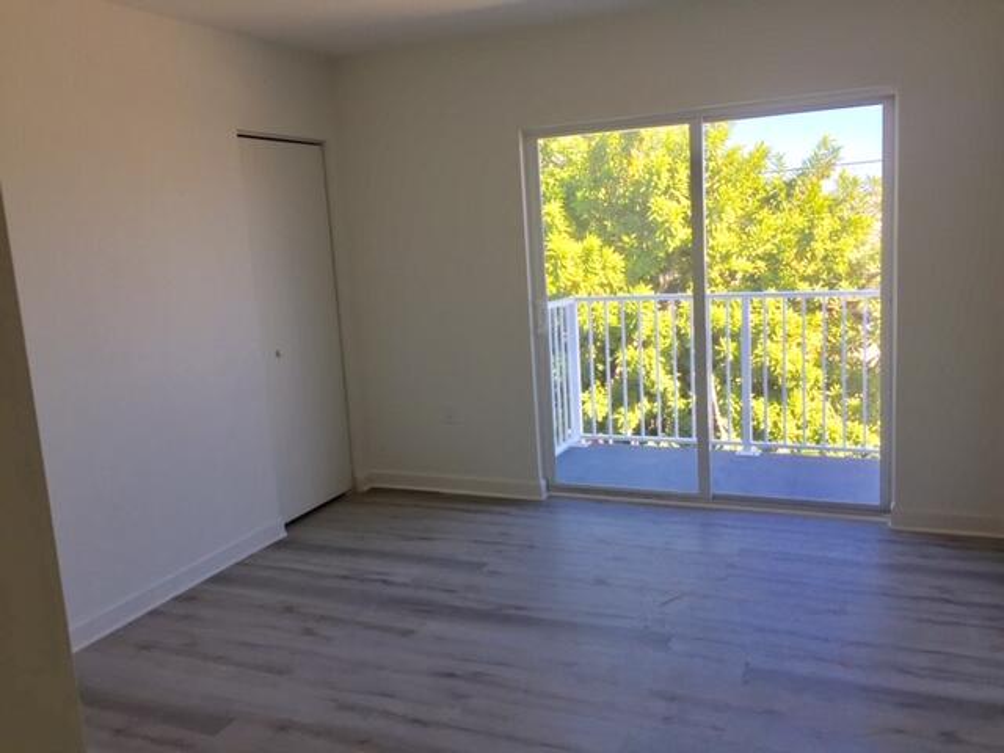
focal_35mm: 29
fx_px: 841
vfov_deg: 48.2
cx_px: 502
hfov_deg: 61.7
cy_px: 376
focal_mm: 4.15
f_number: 2.2
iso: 32
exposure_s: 1/120
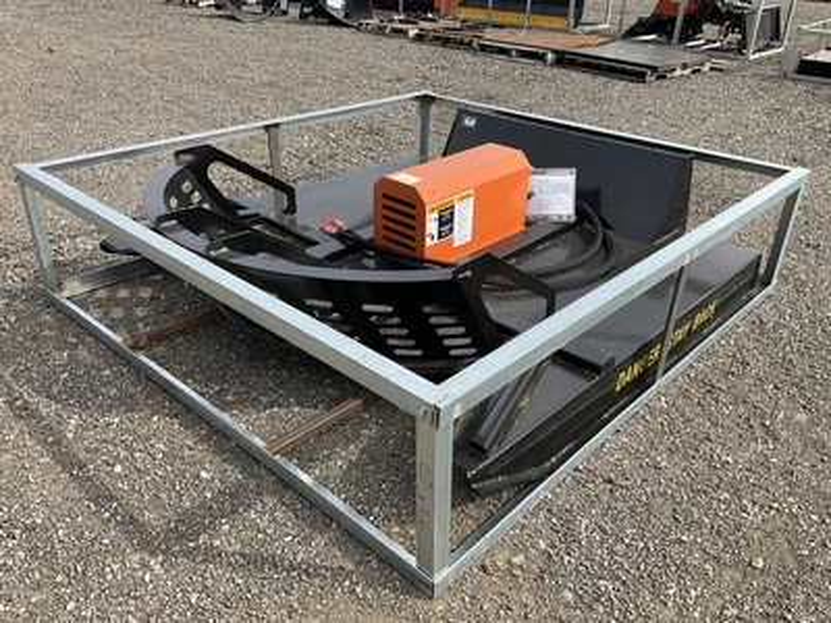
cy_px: 312
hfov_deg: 61.7
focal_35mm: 29
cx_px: 416
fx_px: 696
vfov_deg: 48.2
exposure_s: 1/792
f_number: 1.8
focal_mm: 3
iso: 25
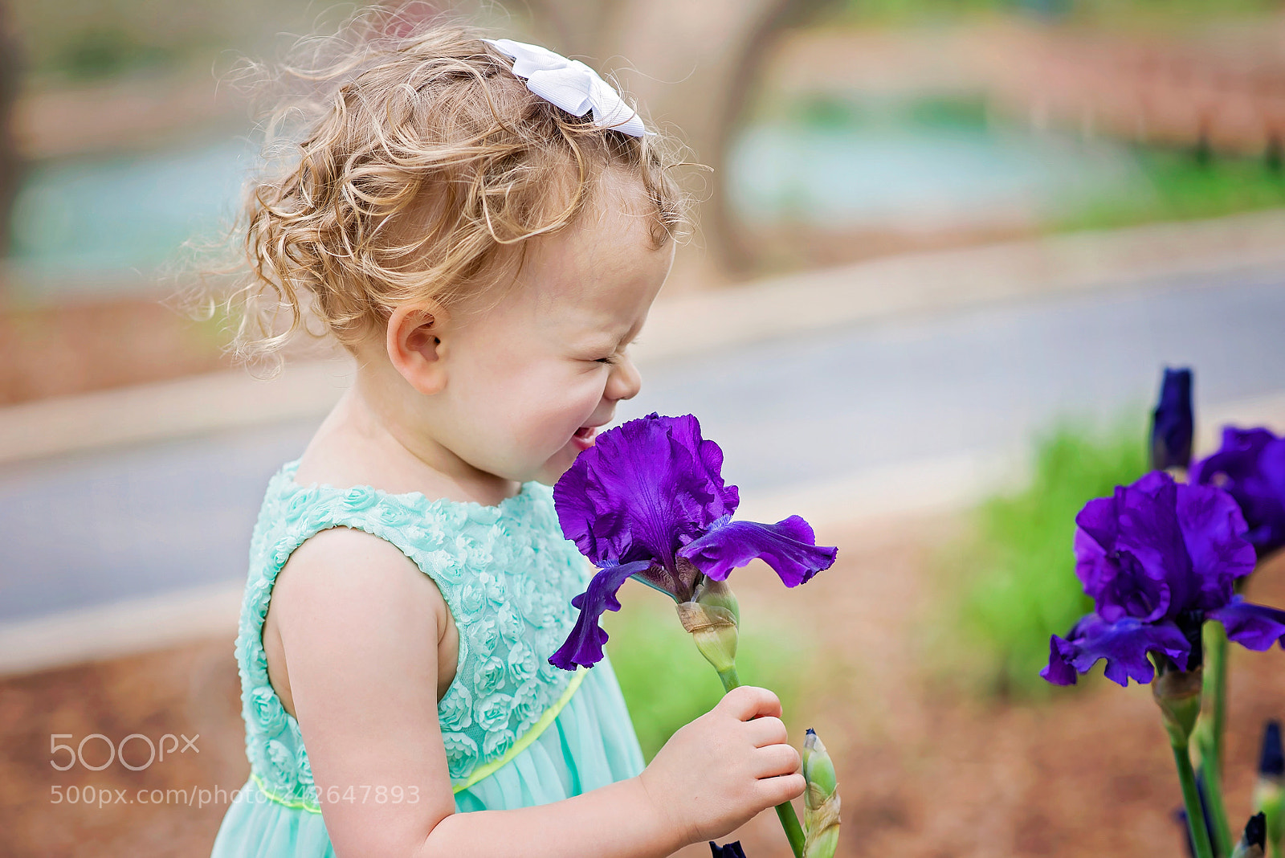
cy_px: 429
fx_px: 3035
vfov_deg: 16.1
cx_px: 642
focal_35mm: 85
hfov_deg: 23.9
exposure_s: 1/500
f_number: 2.8
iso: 80
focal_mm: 85
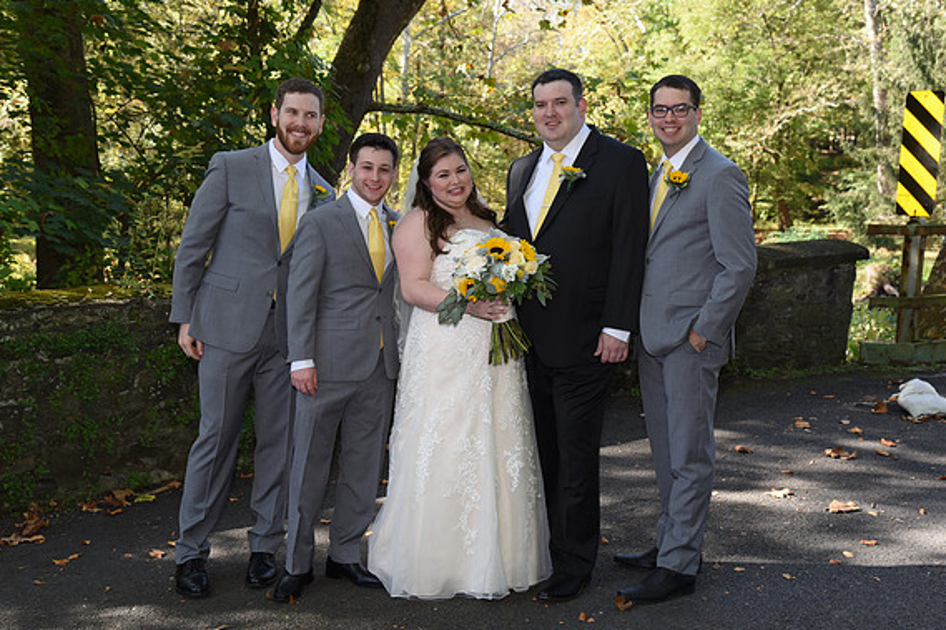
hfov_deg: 38.9
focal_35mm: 51
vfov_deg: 26.5
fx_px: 1340
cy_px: 315
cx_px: 472
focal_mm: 50
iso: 640
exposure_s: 1/200
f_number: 6.3
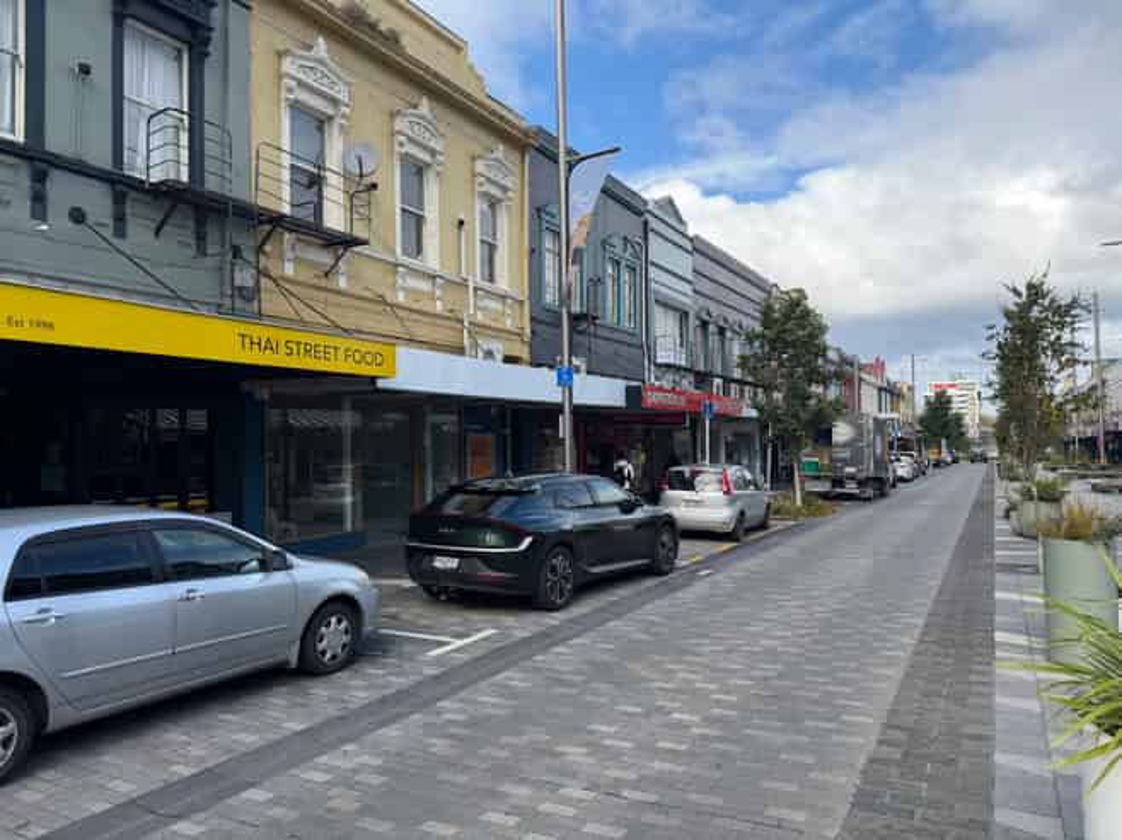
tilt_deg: +1.1
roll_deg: +1.0
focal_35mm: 24
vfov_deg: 56.8
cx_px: 561
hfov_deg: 71.6
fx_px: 778
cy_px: 420
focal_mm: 6.76
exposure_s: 1/2611
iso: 100
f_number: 1.78
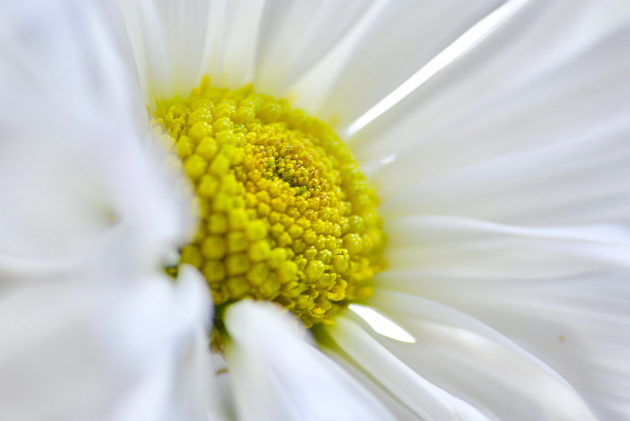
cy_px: 204
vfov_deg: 8.6
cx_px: 345
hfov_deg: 12.8
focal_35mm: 160
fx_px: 2802
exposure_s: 1/100
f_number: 4.2
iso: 280
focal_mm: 100
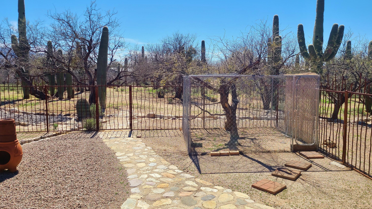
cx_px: 182
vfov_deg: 40.2
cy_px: 104
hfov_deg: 66.1
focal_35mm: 29
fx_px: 286
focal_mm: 5.4
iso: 40
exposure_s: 1/2384
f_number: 1.8
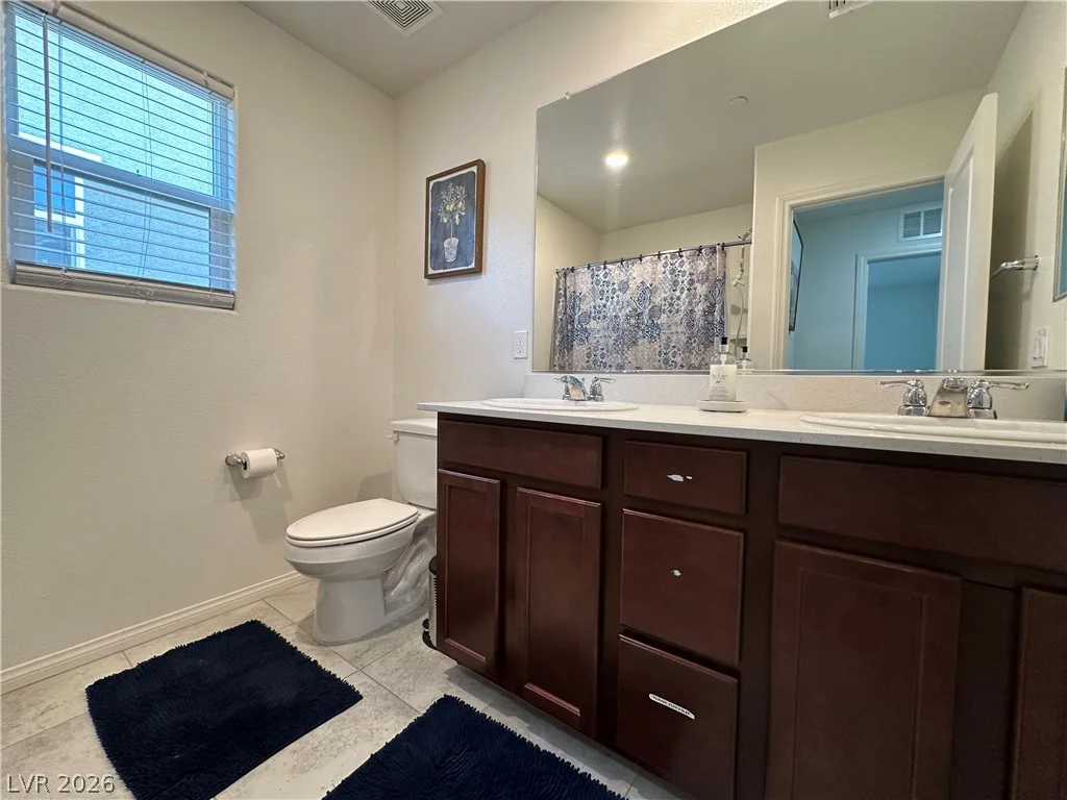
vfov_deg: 85.7
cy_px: 400
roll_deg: -1.2
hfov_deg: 102.1
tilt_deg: -2.2
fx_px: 432
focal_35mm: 14
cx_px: 534
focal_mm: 2.22
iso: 200
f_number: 2.2
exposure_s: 1/120
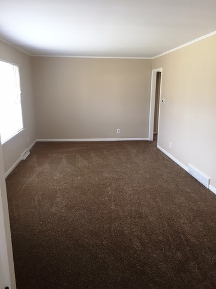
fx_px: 241
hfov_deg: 48.2
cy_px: 144
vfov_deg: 61.7
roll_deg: -0.8
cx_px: 108
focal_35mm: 29
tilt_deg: -12.0
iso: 32
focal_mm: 4.15
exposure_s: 1/30
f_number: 2.2
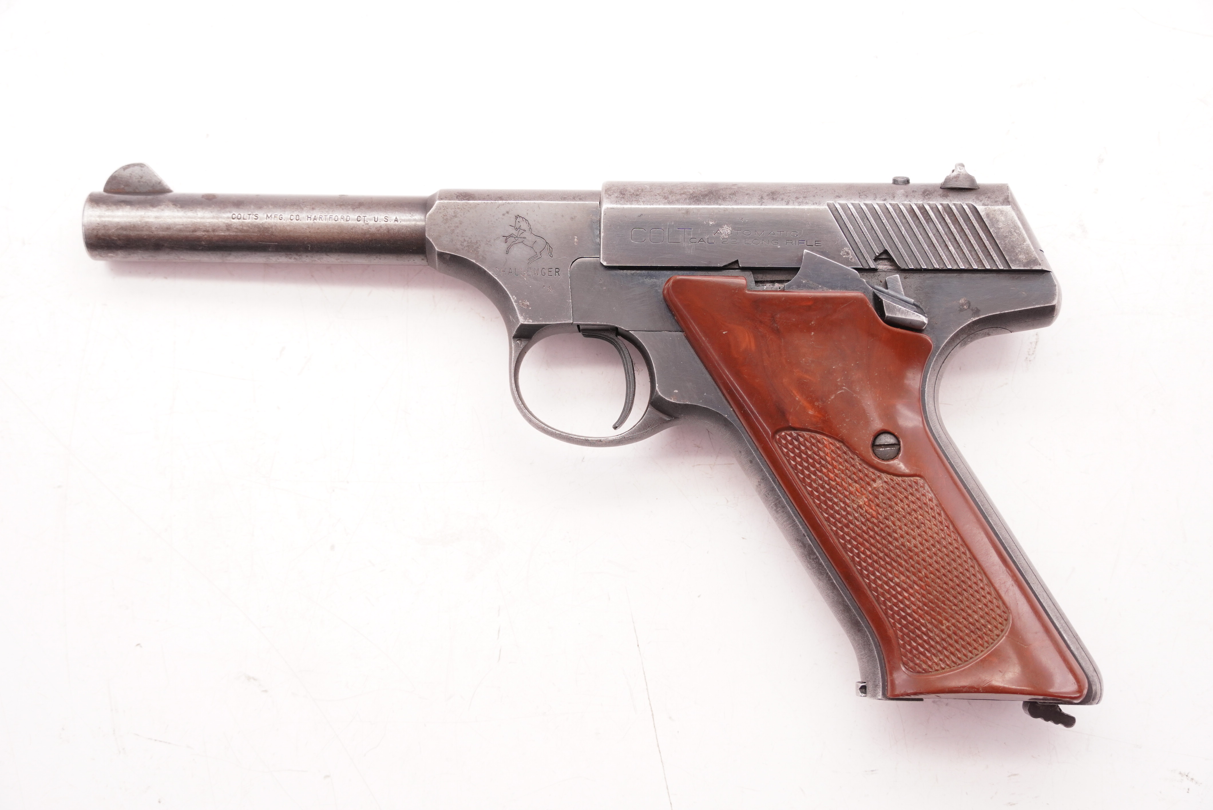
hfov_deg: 34.2
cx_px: 606
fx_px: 1972
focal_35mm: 58
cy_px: 405
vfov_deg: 23.2
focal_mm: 39
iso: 800
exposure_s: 1/125
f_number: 5.6
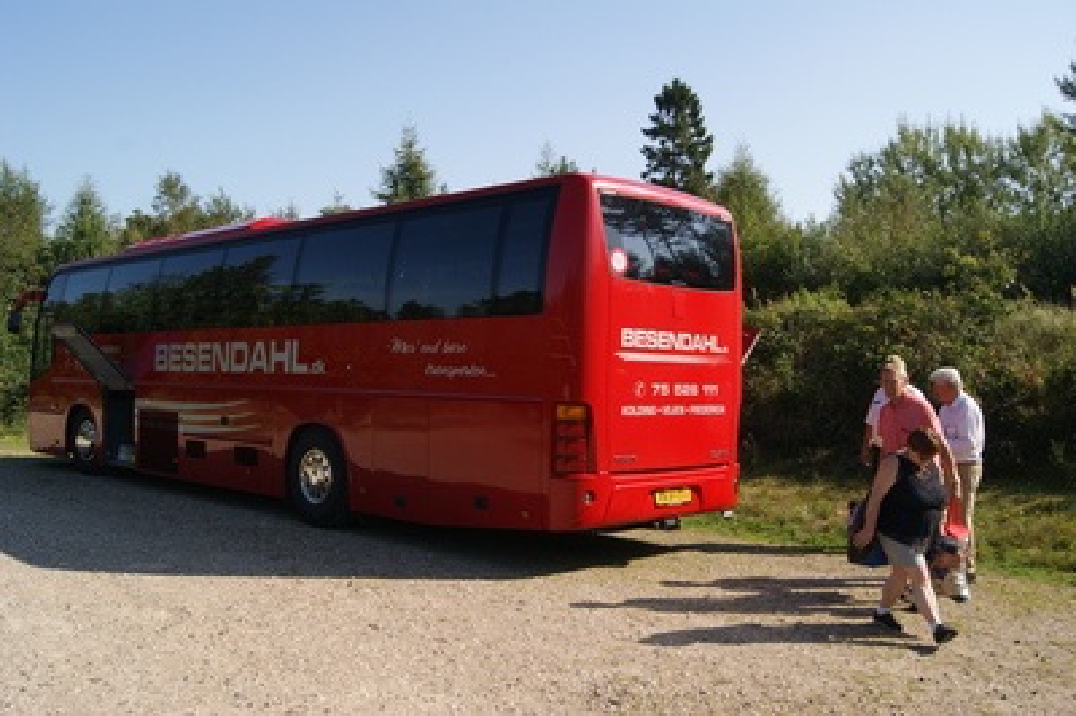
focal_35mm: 33
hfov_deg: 57.3
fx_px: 985
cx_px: 538
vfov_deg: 39.9
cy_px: 358
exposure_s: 1/100
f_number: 10
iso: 100
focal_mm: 22
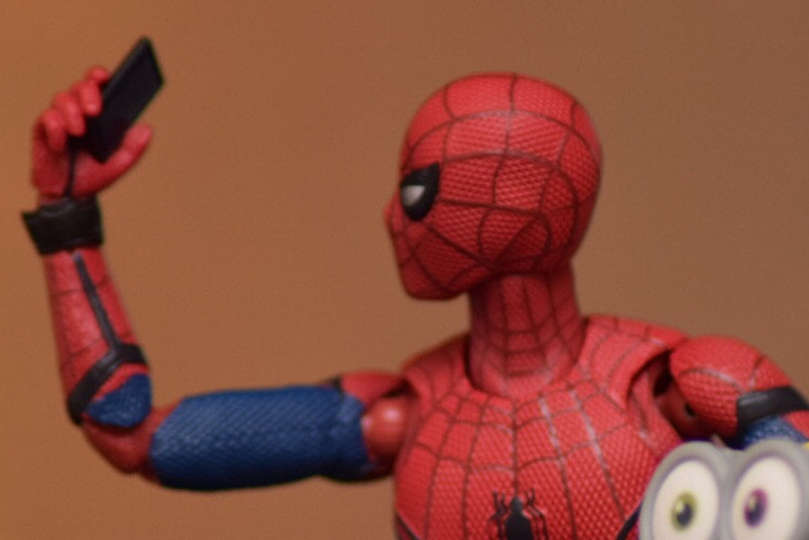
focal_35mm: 969
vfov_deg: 1.4
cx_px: 658
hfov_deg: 2.1
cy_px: 415
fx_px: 21783
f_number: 5.6
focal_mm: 300
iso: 250
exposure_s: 1/60
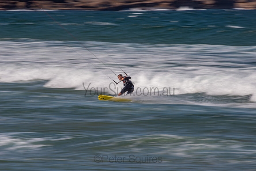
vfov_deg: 2.8
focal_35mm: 500
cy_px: 86
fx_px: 3556
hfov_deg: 4.1
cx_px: 128
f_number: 20
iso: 64
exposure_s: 1/25
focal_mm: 500
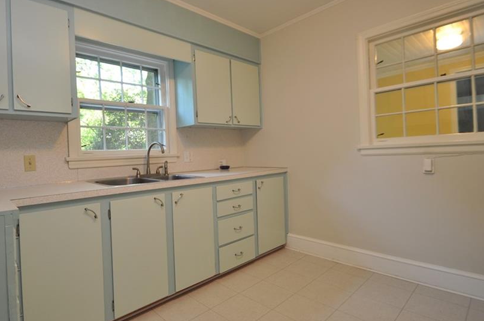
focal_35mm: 19
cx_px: 209
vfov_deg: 64.3
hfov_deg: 86.5
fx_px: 255
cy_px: 153
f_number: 4
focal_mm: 10
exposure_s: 1/60
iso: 400
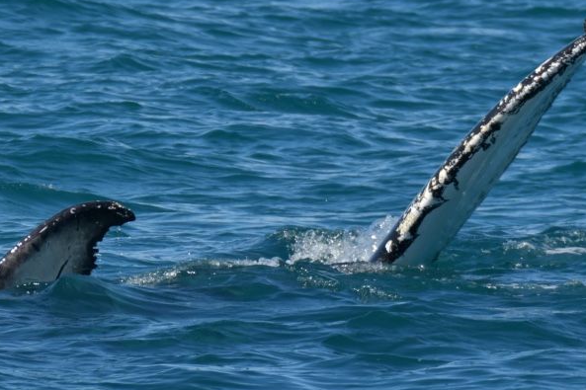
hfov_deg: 2.4
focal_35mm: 850
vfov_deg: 1.6
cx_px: 297
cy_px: 172
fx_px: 13831
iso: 100
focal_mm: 420
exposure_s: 1/800
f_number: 6.3
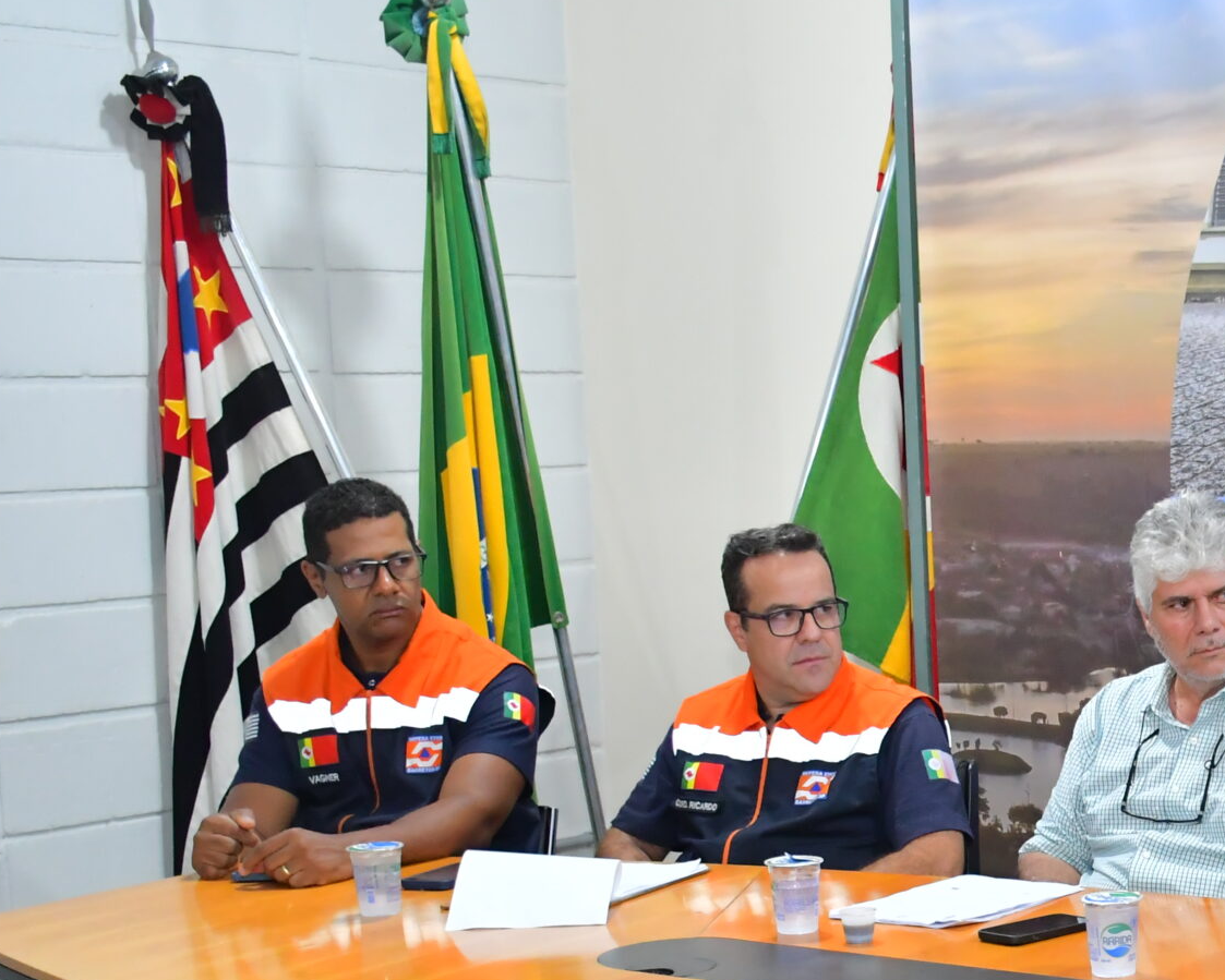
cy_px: 863
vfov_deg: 19.6
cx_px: 1345
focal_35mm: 77
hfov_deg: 23.3
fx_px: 2792
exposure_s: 1/125
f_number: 3.8
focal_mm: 24
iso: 2000
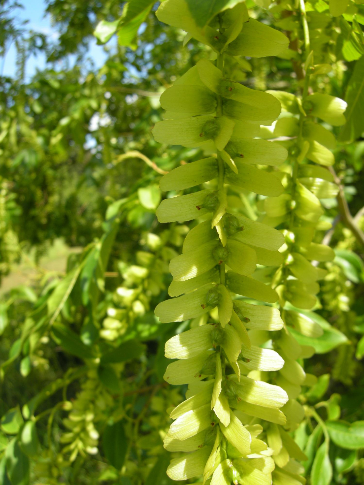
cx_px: 182
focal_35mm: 35
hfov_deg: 40.7
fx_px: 491
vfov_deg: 52.6
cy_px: 242
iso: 64
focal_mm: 7.5
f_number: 4.3
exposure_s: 1/198
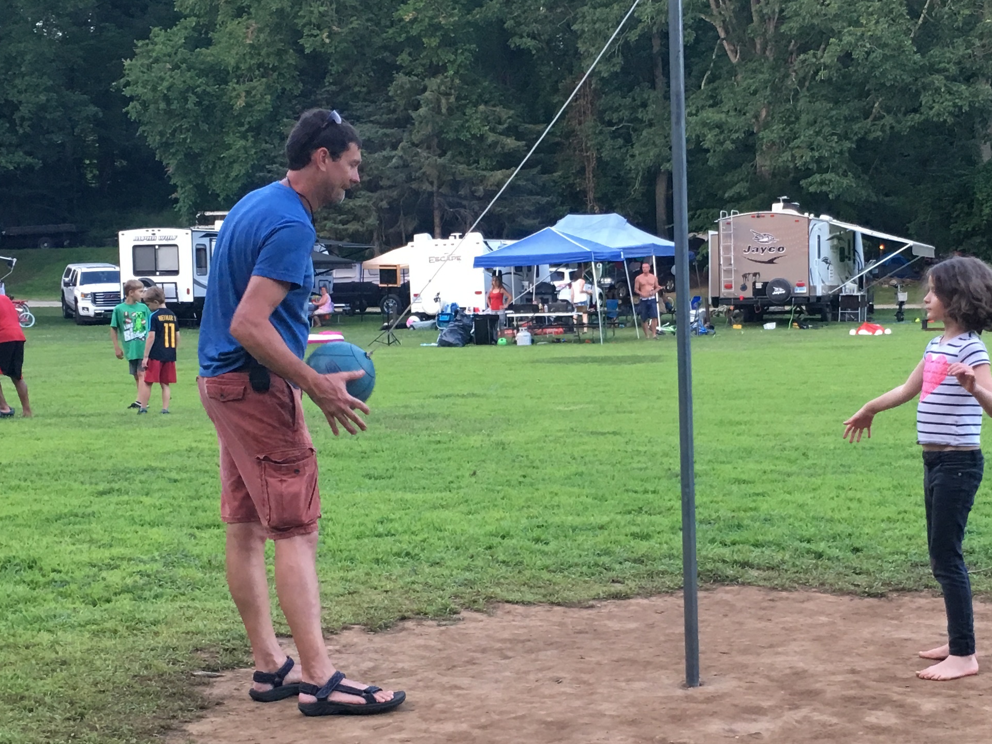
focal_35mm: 61
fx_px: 1748
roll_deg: +0.9
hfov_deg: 31.5
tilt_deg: -4.2
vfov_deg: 24.0
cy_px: 420
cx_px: 616
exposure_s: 1/30
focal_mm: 4.15
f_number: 2.2
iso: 40
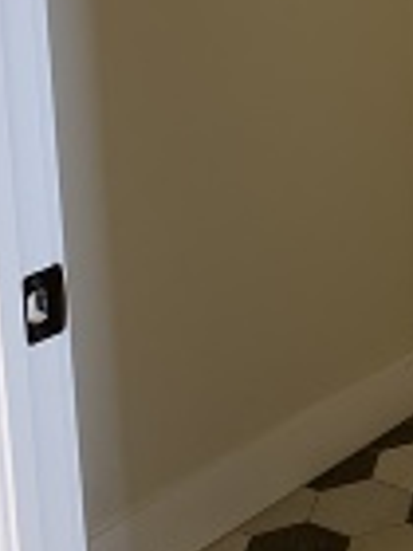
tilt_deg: -9.8
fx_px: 1416
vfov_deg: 21.3
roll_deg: +1.1
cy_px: 0
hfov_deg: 15.9
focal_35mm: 89
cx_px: 511
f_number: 1.8
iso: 320
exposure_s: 1/40
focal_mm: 4.25
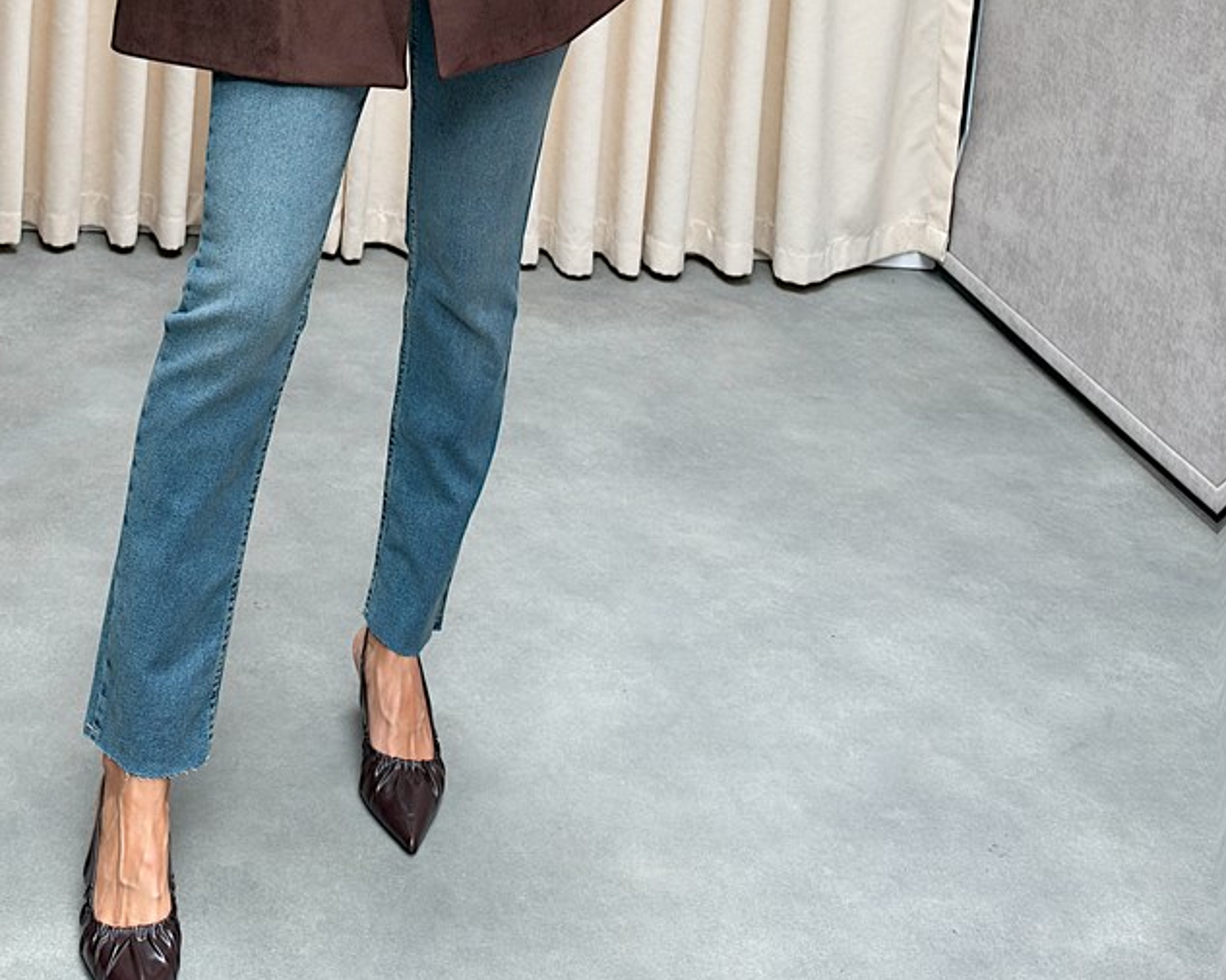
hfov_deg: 31.8
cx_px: 291
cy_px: -114
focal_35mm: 58
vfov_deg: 24.4
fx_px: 2104
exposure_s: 1/121
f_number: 1.8
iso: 125
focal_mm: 6.93
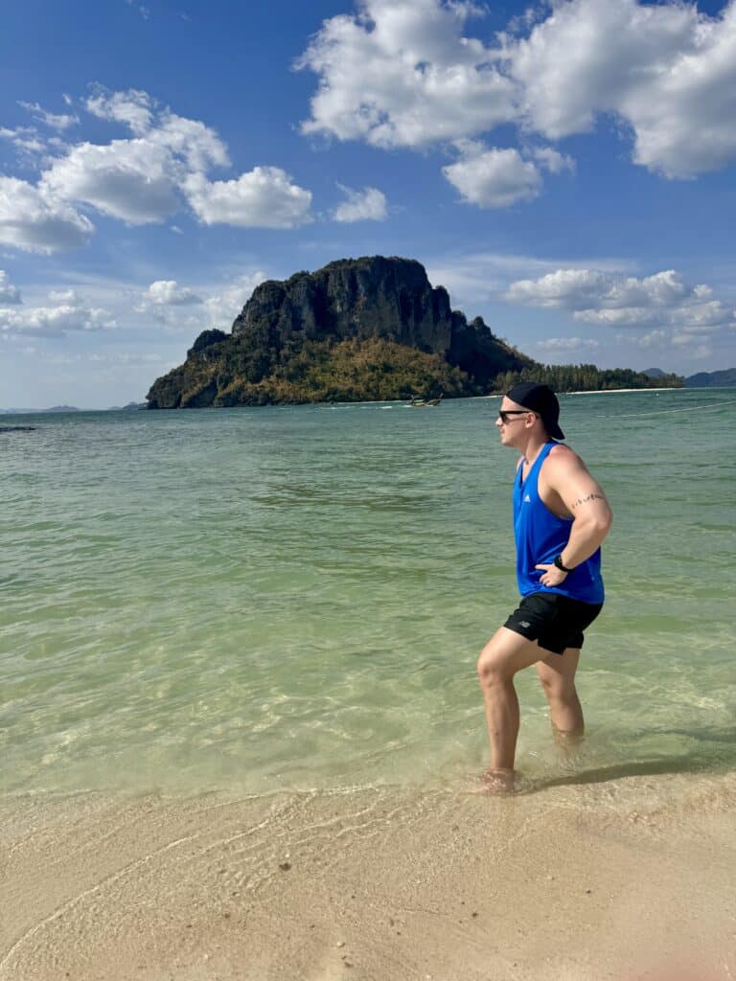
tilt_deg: -7.6
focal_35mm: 24
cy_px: 490
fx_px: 680
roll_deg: +1.8
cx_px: 368
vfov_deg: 71.6
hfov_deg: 56.8
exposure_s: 1/10417
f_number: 1.78
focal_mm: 6.86
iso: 80
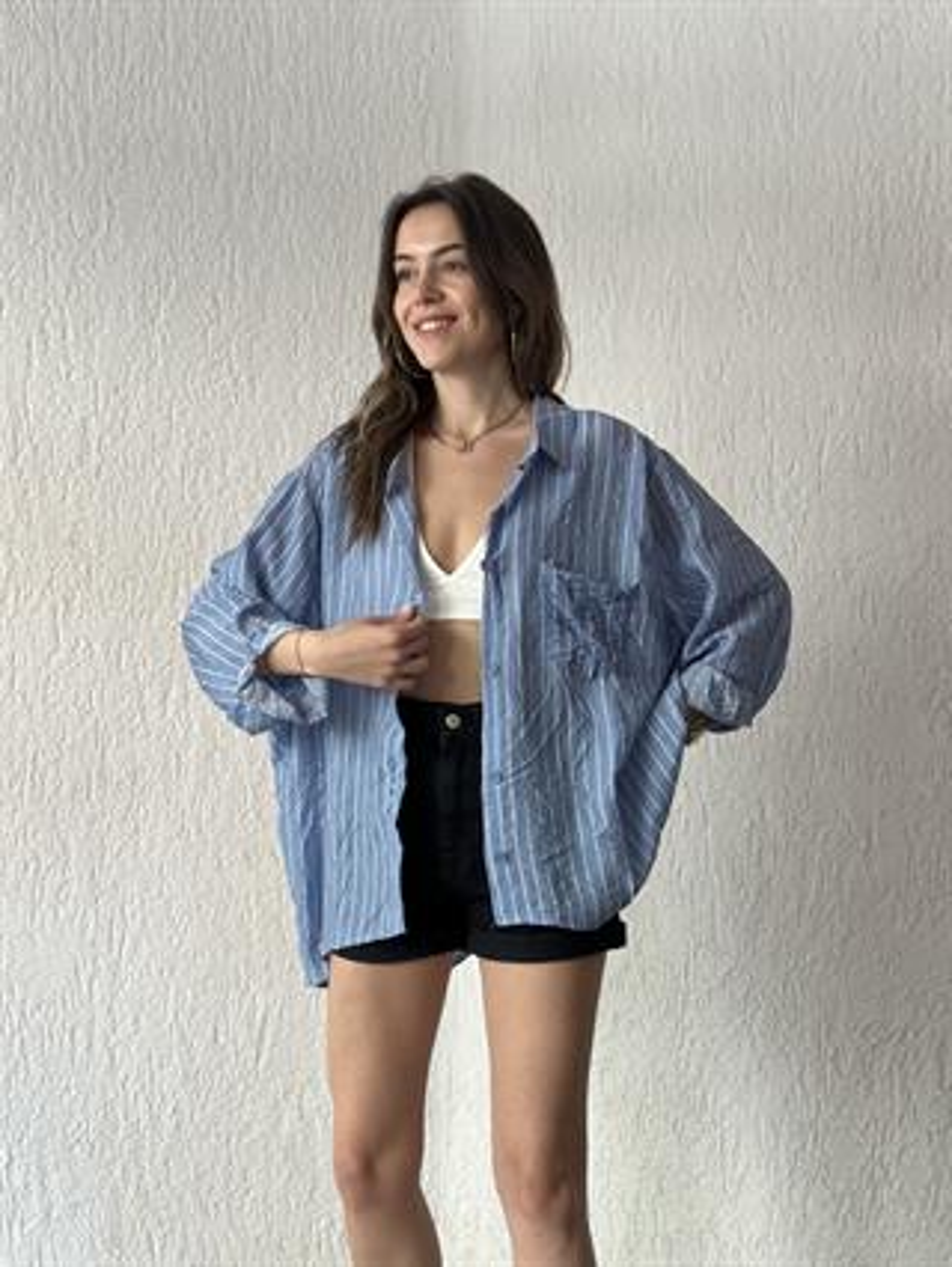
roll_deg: -0.5
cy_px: 634
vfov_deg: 39.6
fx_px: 1758
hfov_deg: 30.3
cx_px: 476
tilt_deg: +1.4
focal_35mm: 48
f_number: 1.78
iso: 125
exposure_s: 1/121
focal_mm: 6.86
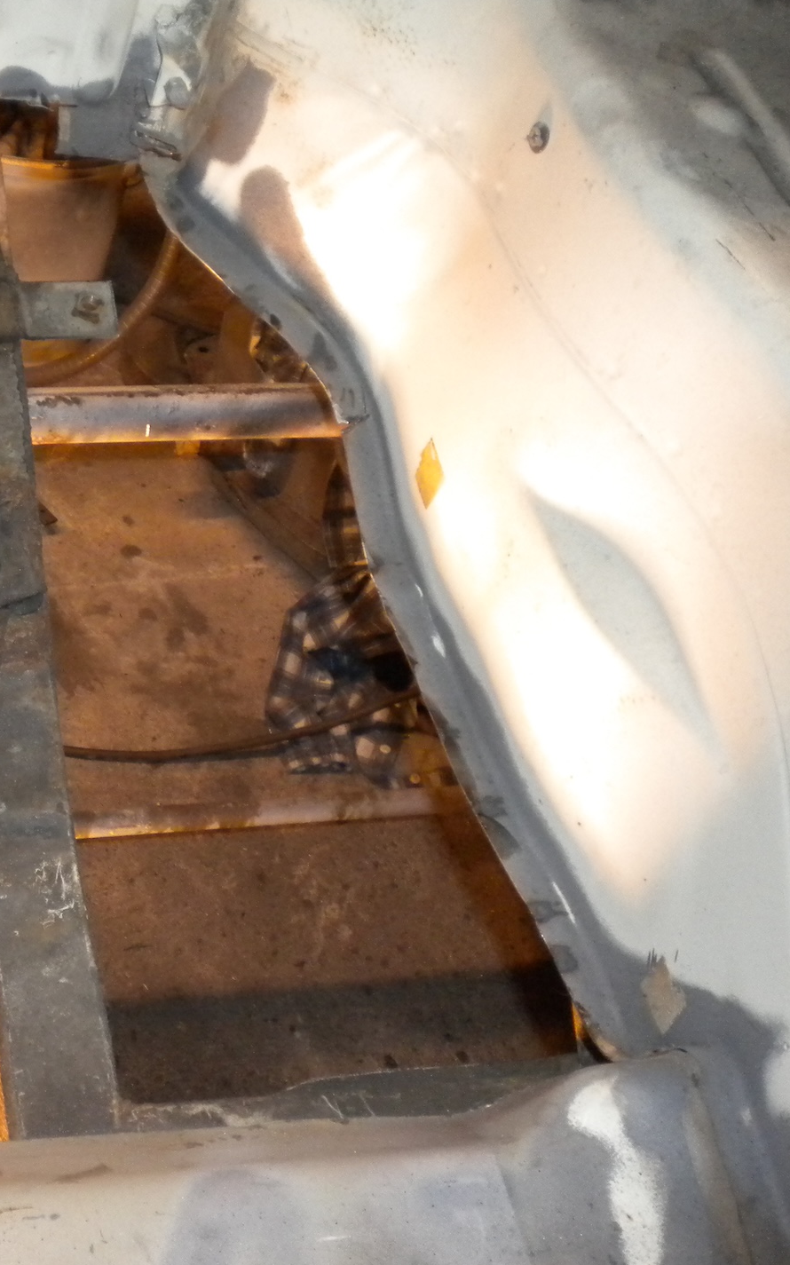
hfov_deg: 24.5
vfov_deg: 40.3
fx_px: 1723
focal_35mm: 50
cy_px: 630
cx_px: -25
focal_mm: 6.3
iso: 400
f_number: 3.1
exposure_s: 1/30
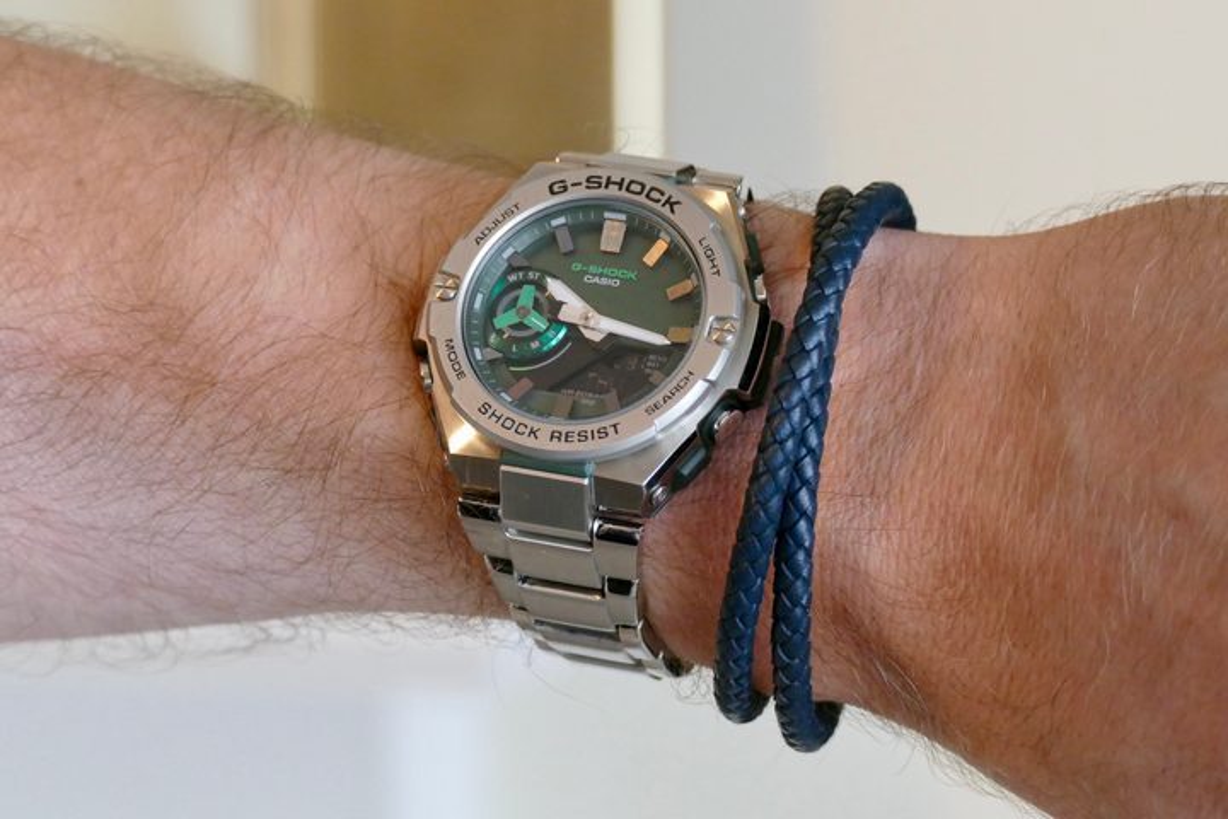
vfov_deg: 6.5
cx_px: 614
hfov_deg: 9.8
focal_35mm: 211
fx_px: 7197
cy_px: 410
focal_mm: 76.94
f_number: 4
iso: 1600
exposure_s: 1/60
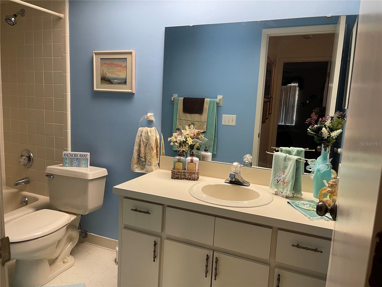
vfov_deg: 54.9
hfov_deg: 69.4
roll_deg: -2.6
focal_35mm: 25
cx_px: 191
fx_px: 276
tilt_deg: -9.6
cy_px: 144
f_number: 1.6
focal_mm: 5.1
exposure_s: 1/60
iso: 80
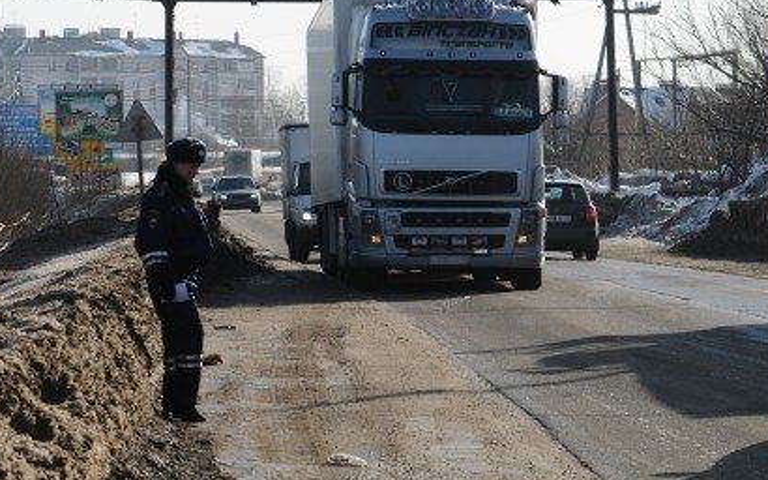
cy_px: 180
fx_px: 4093
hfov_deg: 10.7
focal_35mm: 196
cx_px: 328
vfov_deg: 6.7
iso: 200
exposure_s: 1/800
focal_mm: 105
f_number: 5.6
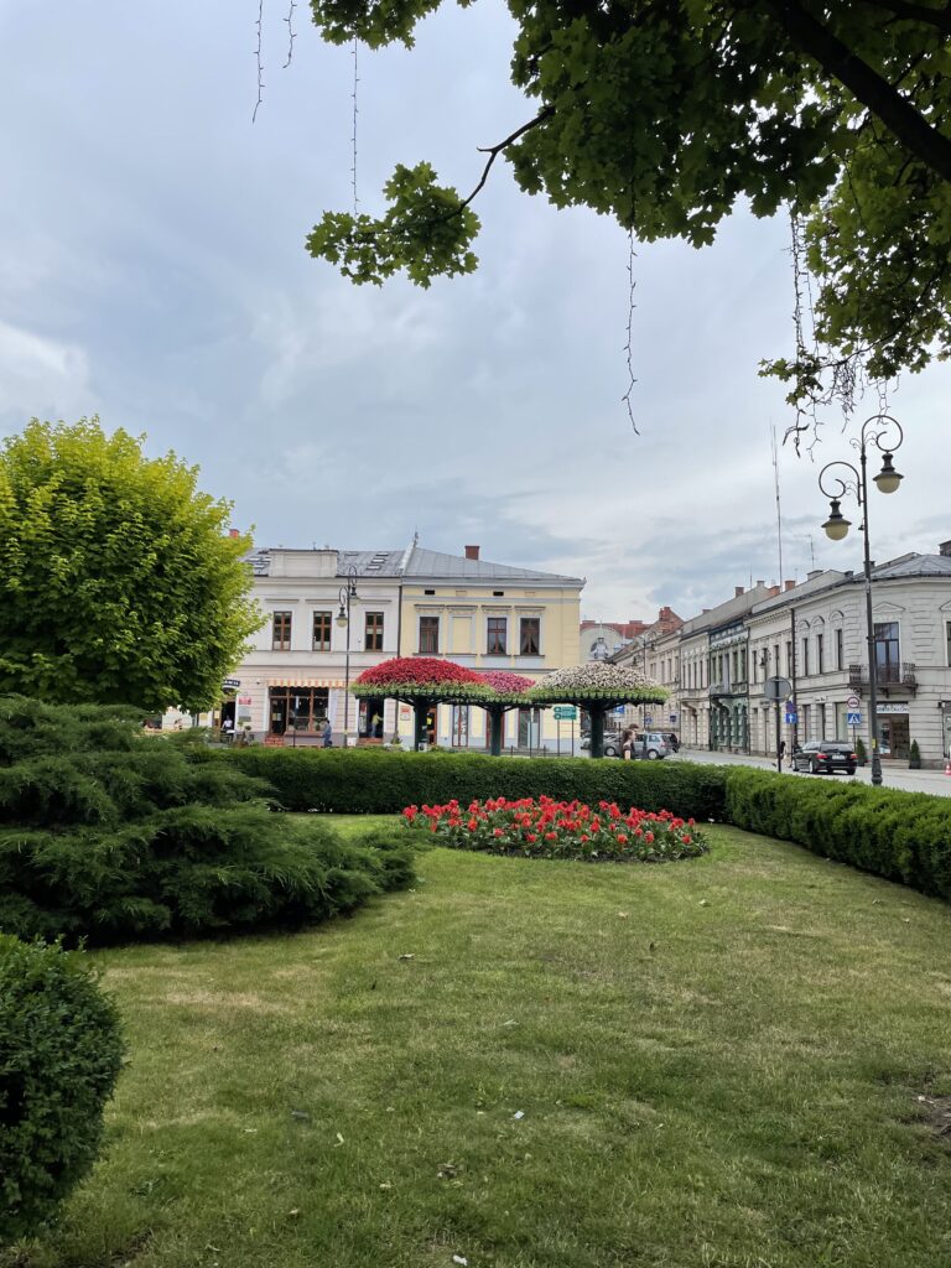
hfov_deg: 53.1
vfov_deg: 67.3
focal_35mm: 26
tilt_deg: +5.7
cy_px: 634
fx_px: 952
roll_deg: -1.1
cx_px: 476
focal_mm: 4.2
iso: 32
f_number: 1.6
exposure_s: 1/2451
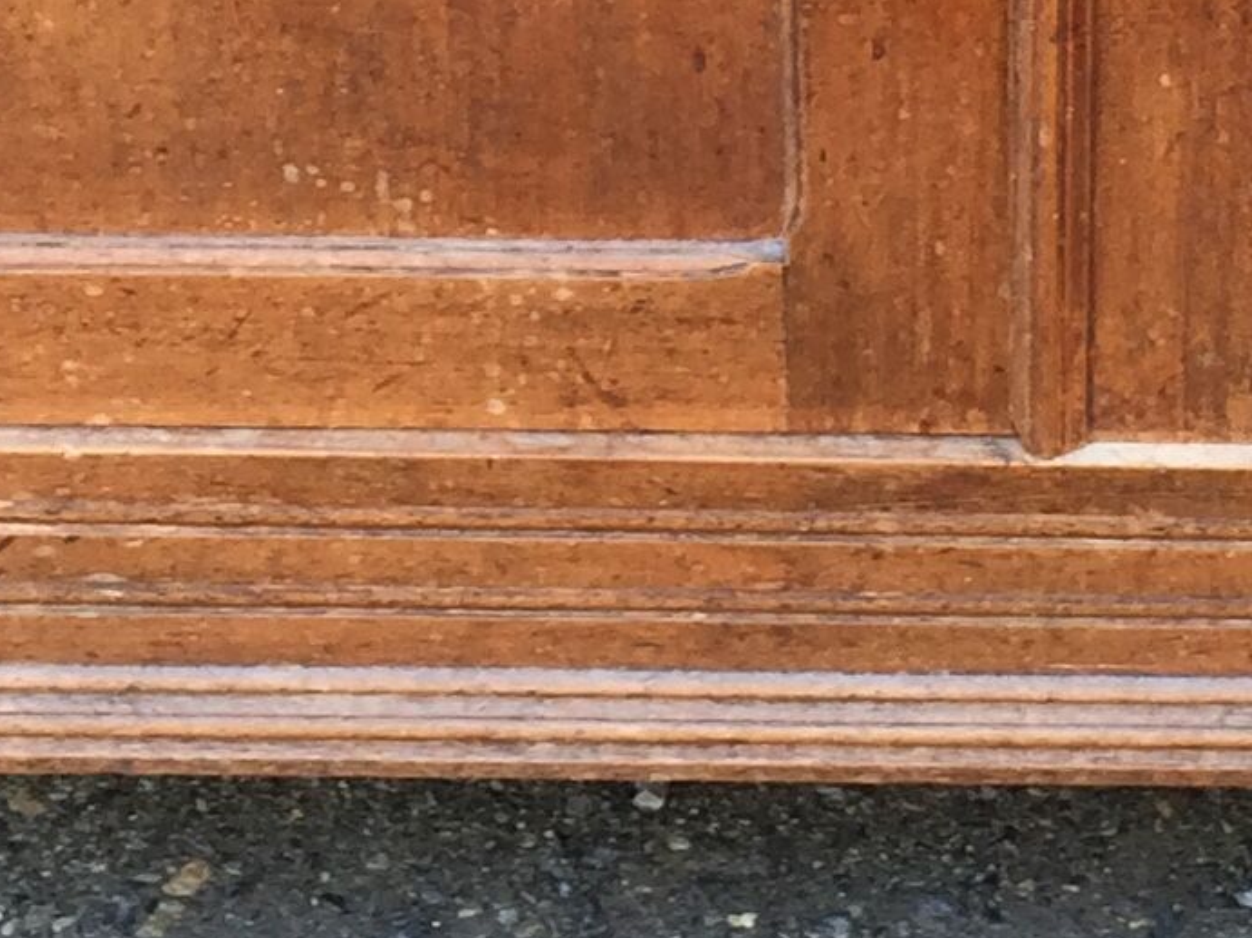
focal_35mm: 137
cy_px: -717
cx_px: 1225
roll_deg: -2.3
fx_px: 4954
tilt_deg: -29.9
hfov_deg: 14.2
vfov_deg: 10.2
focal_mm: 4.15
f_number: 2.2
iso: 32
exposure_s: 1/50
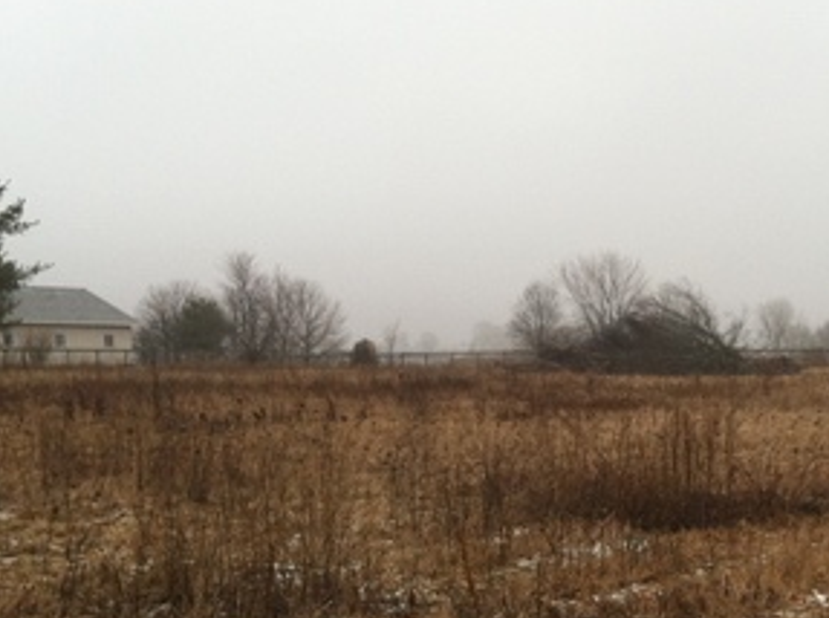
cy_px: 511
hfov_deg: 24.7
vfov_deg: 18.6
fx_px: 1864
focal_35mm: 78
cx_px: 644
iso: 80
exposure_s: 1/129
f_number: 2.8
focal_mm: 3.85
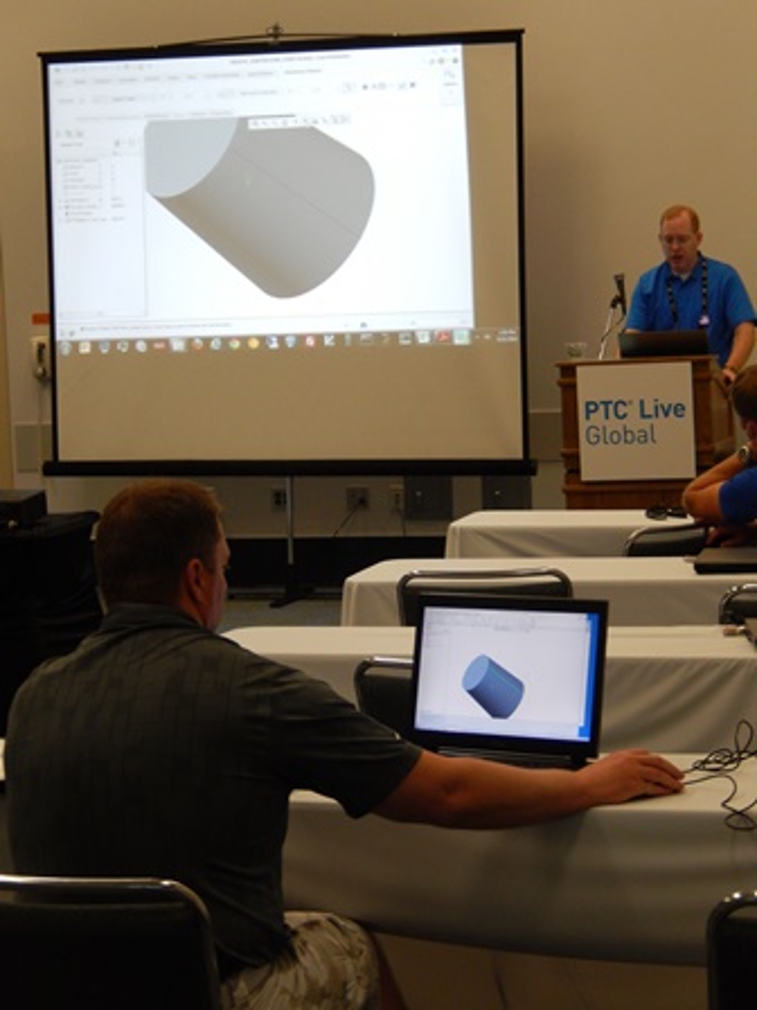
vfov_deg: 23.0
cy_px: 505
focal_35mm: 85
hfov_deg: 17.4
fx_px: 2478
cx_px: 378
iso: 400
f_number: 5.1
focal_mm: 15.2
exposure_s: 1/25
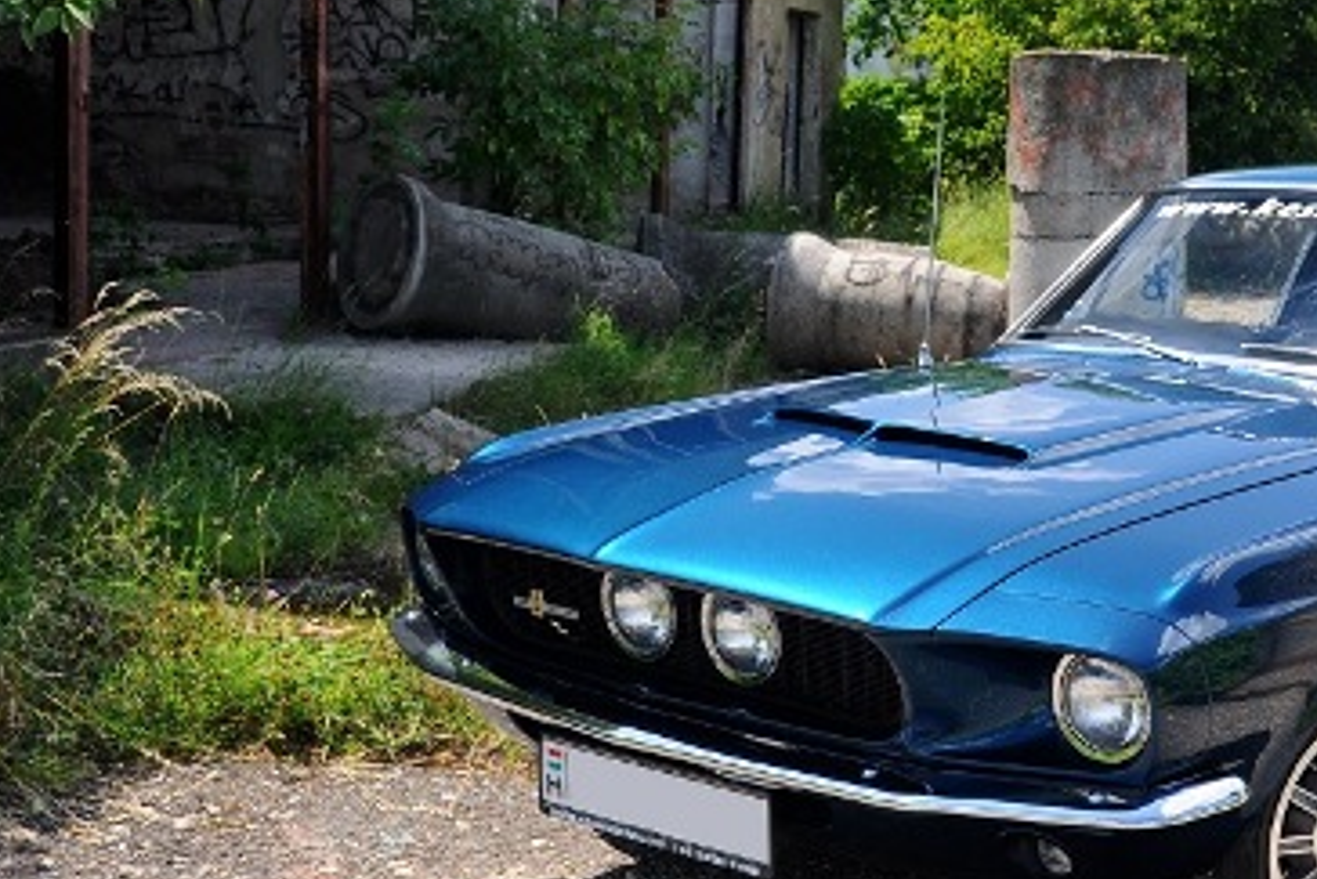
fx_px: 2411
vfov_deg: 20.6
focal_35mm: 66
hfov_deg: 30.0
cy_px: 364
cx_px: 1006
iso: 200
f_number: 5.6
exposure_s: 1/125
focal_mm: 25
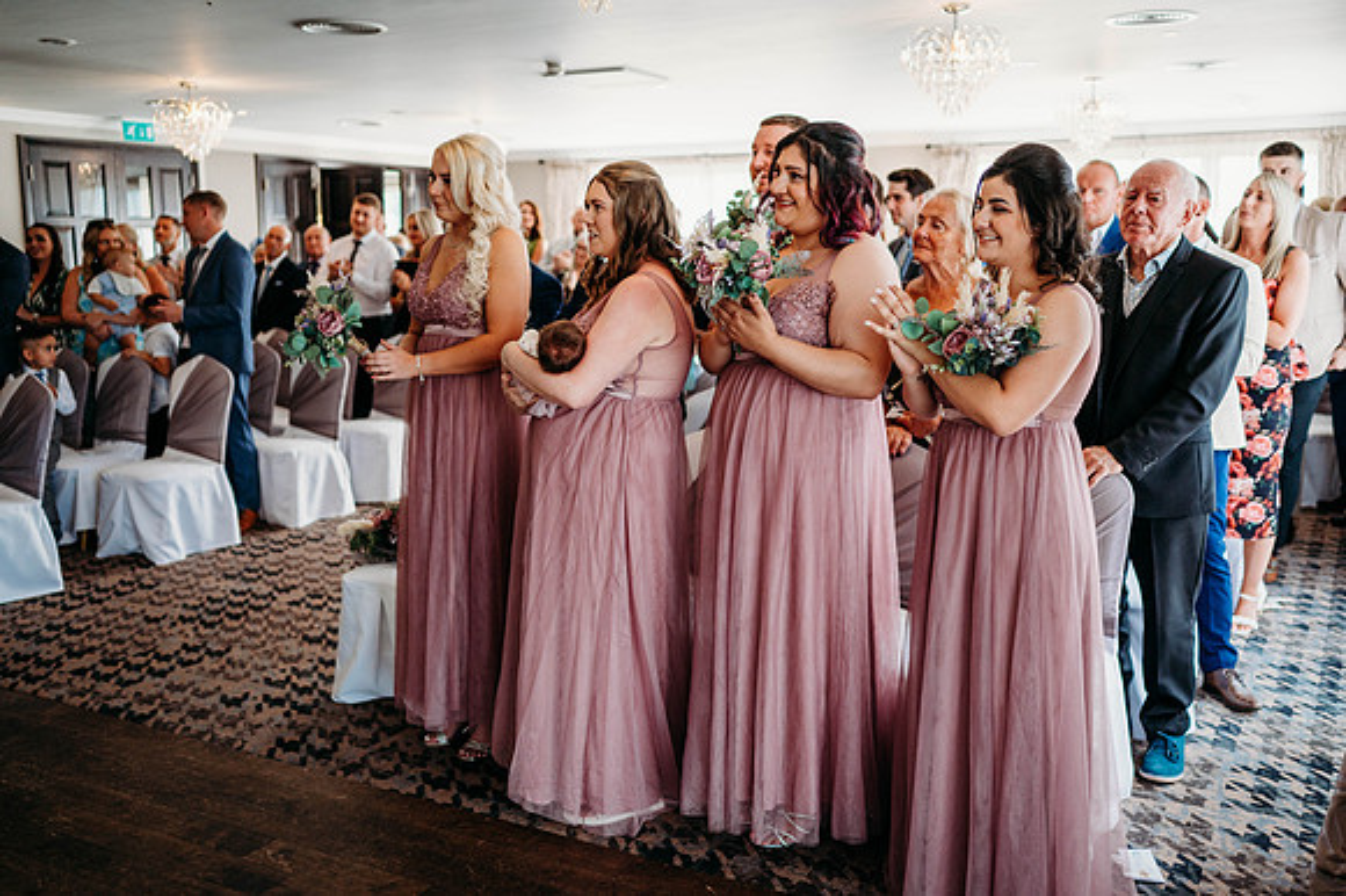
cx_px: 673
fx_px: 1308
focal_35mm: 35
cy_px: 448
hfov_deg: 54.5
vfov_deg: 37.8
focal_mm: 35
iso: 400
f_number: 2
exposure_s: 1/800
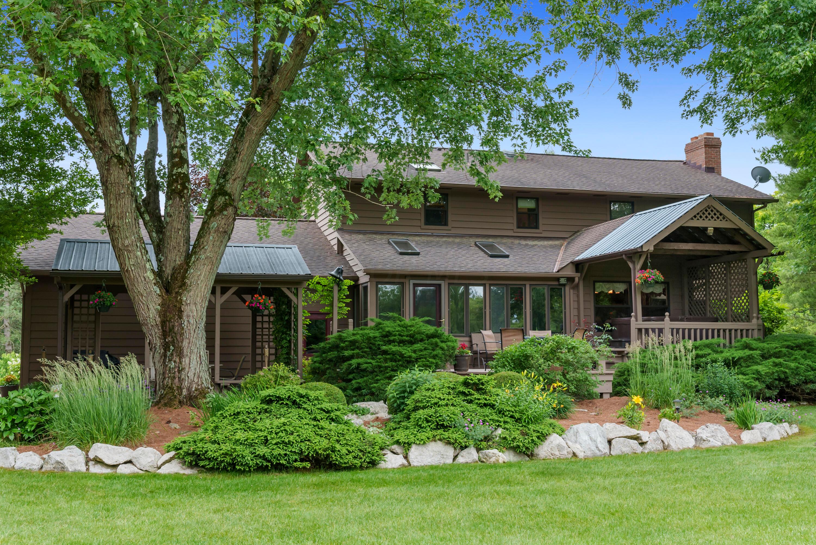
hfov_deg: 48.4
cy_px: 272
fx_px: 907
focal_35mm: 40
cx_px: 408
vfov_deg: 33.4
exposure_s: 1/100
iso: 640
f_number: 9
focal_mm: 40
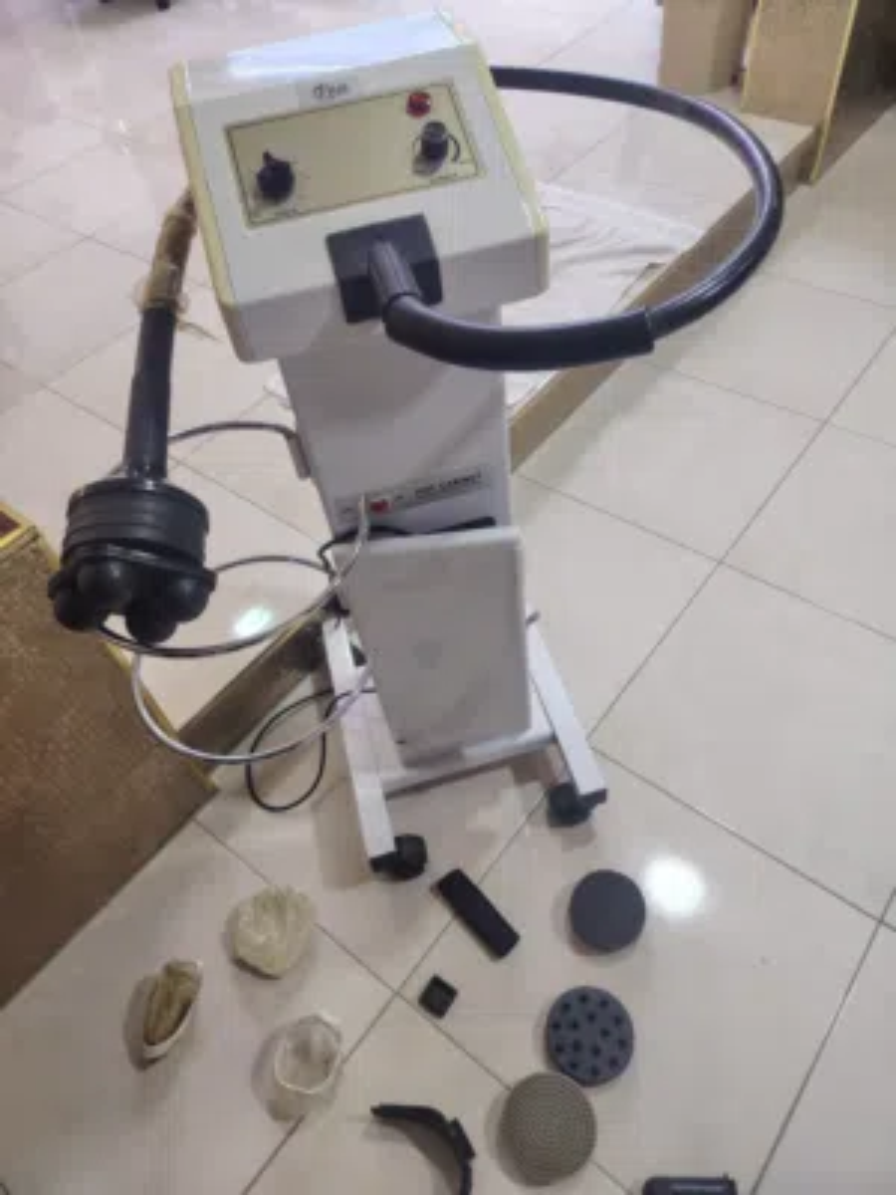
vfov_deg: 71.6
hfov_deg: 56.8
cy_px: 598
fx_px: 828
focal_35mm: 24
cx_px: 448
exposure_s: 1/33.3
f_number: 1.75
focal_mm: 5.25
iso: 791
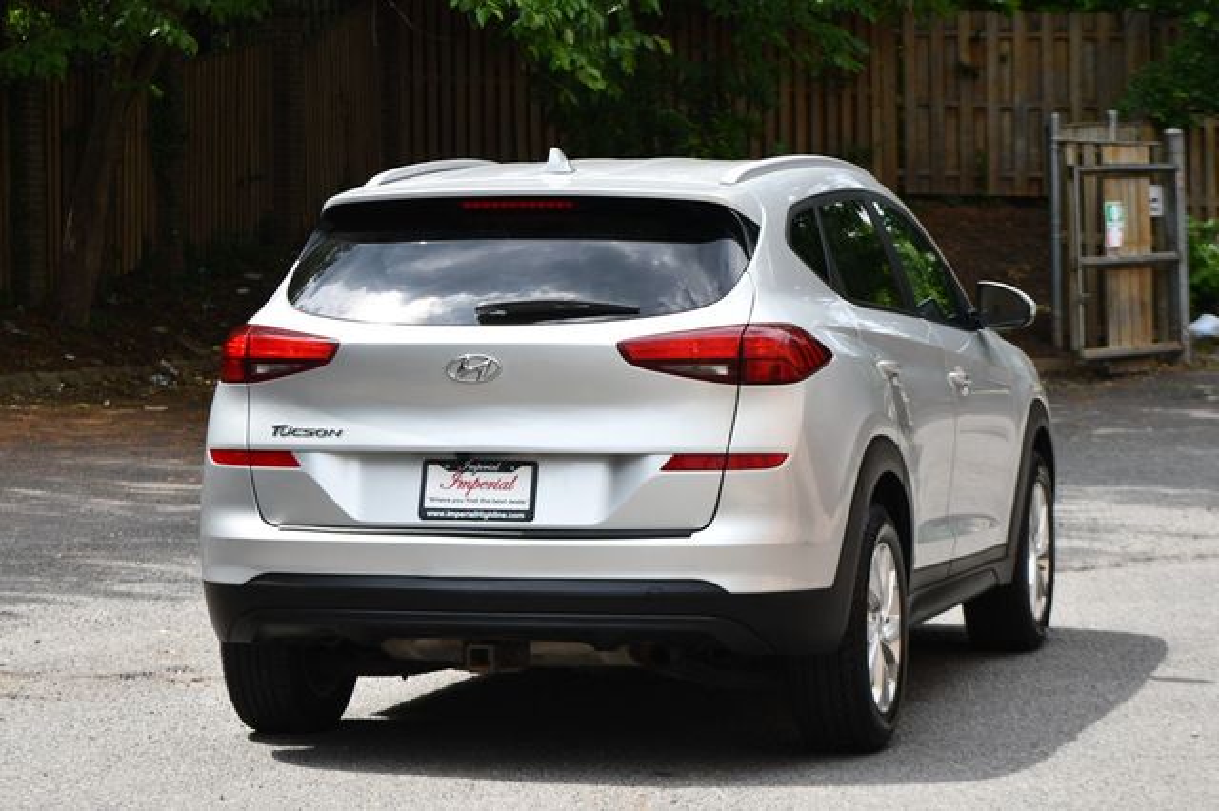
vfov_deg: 13.0
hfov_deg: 19.5
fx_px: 3553
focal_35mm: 105
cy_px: 406
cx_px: 610
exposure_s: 1/320
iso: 100
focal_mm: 70
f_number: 9
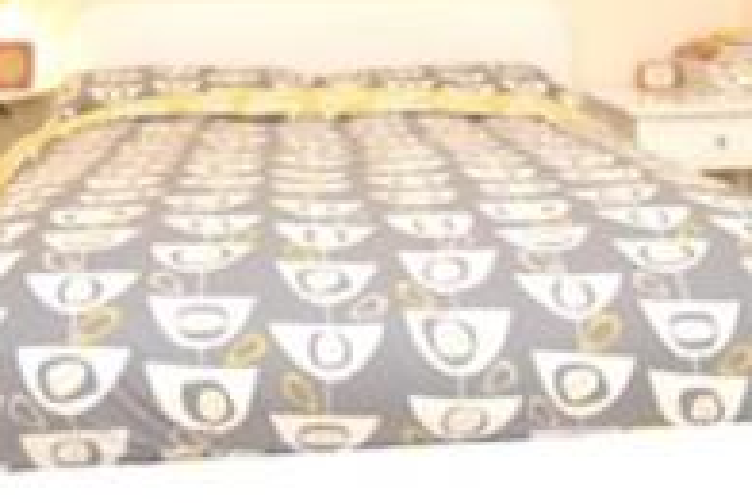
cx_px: 351
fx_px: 1045
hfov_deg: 39.6
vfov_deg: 25.1
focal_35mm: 50
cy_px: -56
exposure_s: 1/4
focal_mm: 10
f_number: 4
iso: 100
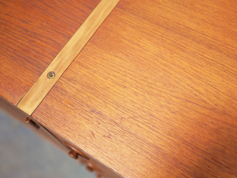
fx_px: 274
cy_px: 89
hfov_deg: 46.8
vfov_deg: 36.0
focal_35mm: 40
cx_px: 118
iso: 250
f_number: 1.7
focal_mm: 20
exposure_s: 1/60
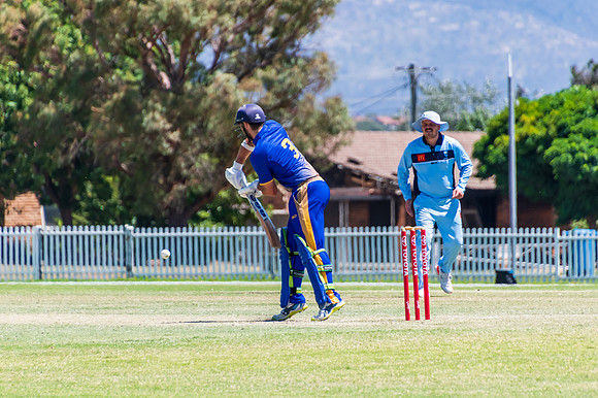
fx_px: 10362
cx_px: 311
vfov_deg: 2.2
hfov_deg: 3.3
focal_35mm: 624
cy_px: 207
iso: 400
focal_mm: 400
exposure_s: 1/1600
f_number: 6.3
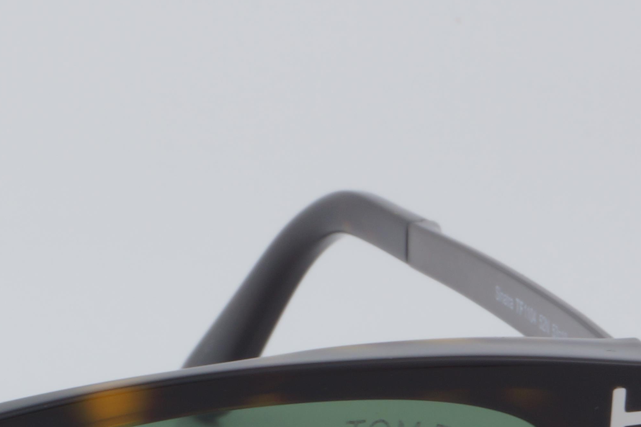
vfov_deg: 5.5
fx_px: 4424
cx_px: -233
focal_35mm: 249
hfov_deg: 8.2
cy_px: 618
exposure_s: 1/4
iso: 100
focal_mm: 55
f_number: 32
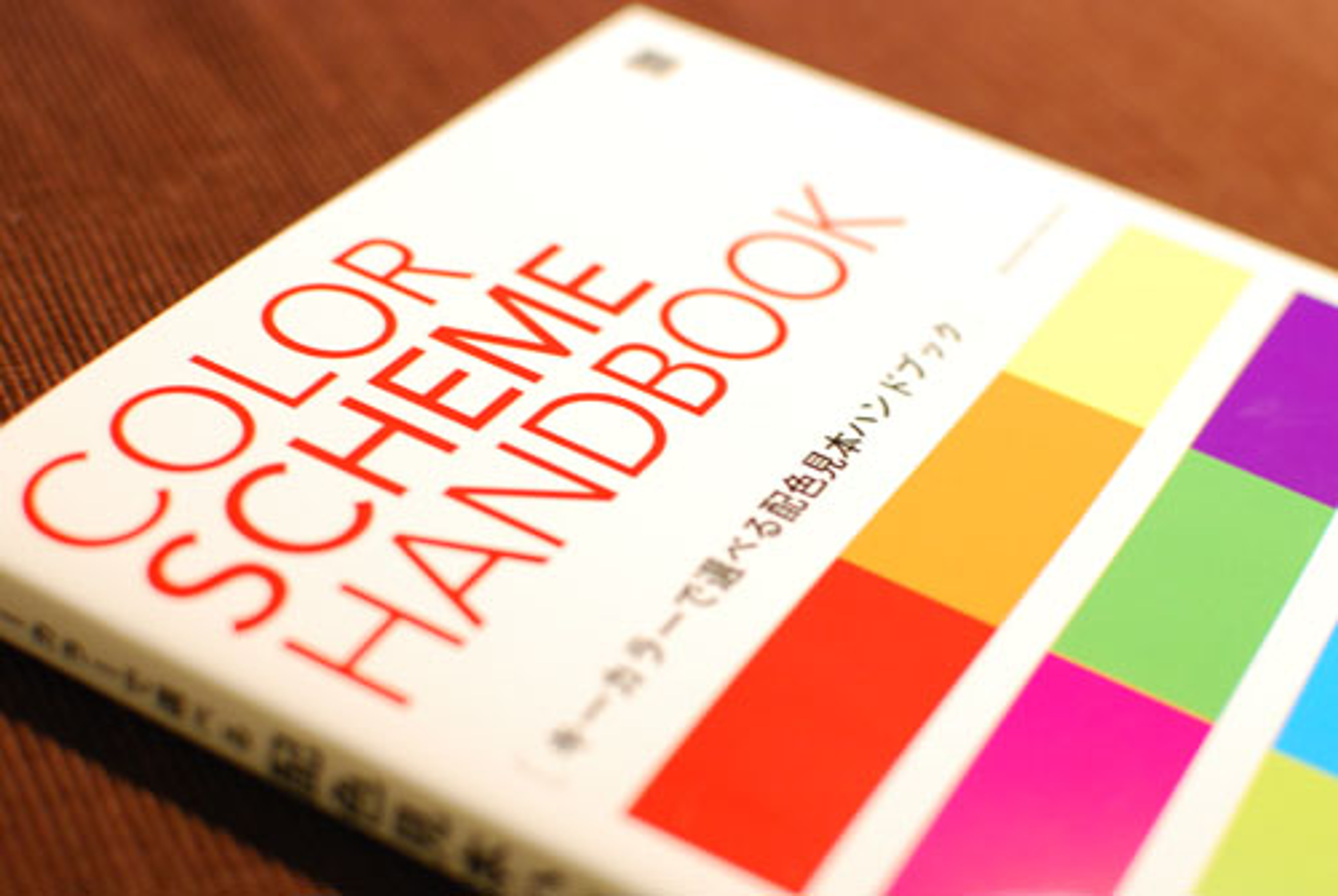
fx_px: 1954
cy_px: 448
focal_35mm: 52
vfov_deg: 25.8
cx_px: 669
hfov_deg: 37.8
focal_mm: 35
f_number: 3.5
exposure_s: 1/25
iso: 500
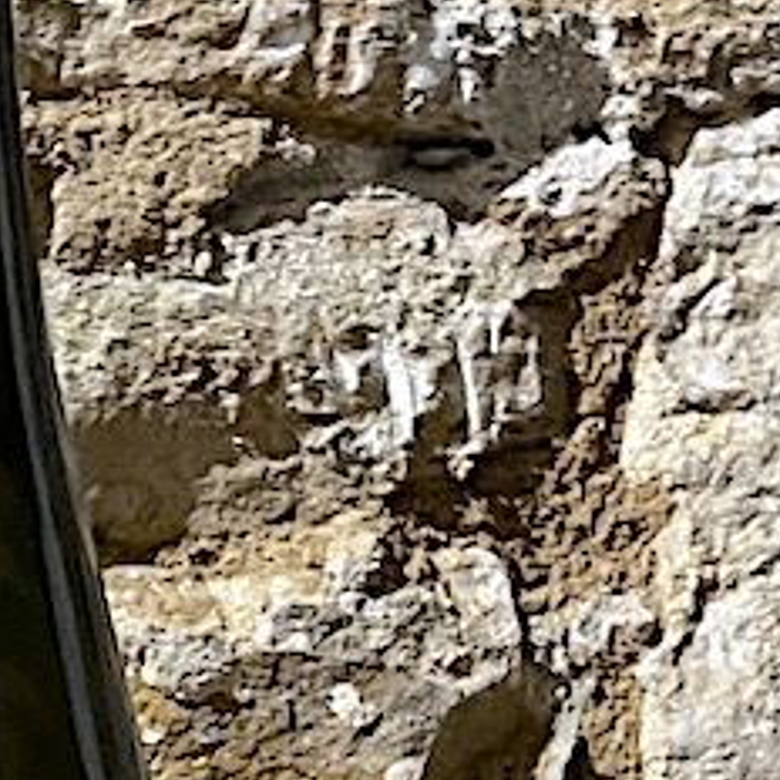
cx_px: -54
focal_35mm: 131
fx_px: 3340
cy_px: 814
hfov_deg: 13.1
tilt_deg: +4.4
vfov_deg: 13.1
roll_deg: +0.7
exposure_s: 1/33
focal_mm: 5.7
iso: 500
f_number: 1.5
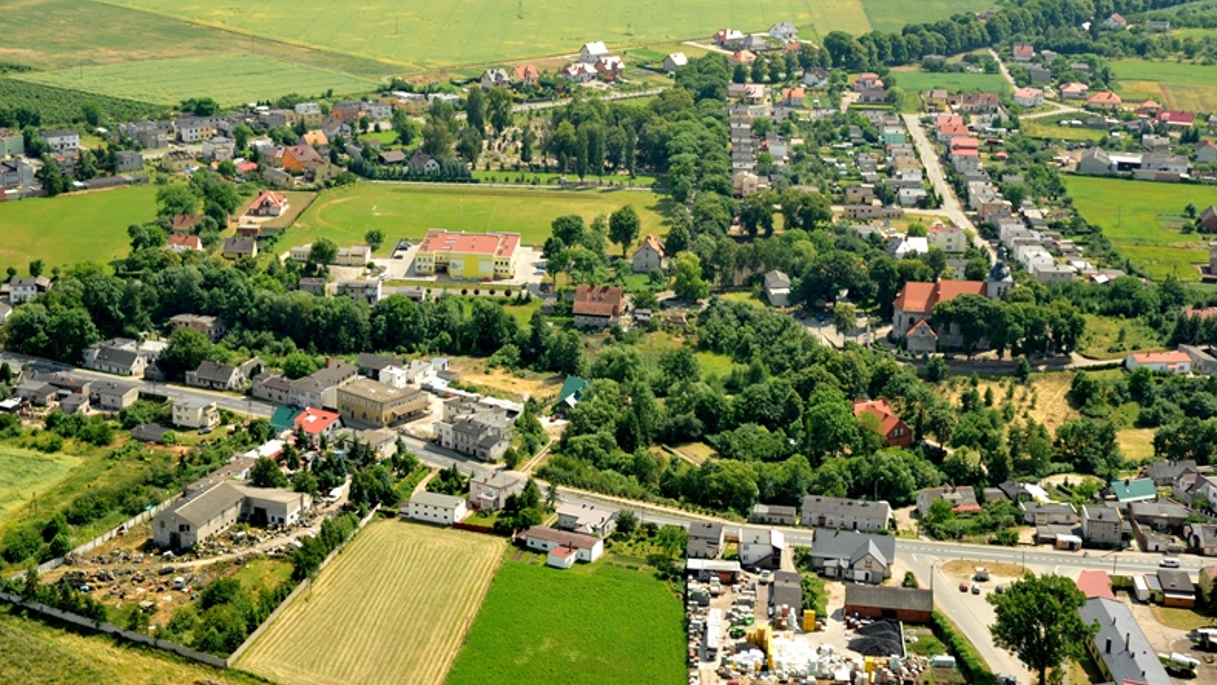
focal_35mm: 69
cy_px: 278
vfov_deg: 17.5
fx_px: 2227
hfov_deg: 30.6
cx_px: 602
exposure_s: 1/400
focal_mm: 65
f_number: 10
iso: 500
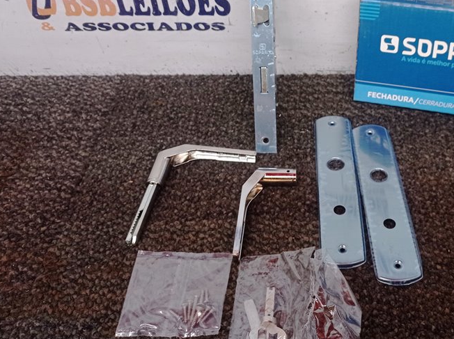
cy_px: 126
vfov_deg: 32.6
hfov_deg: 42.2
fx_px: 576
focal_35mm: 44
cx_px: 315
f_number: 1.79
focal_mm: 4.7
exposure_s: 1/60
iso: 244
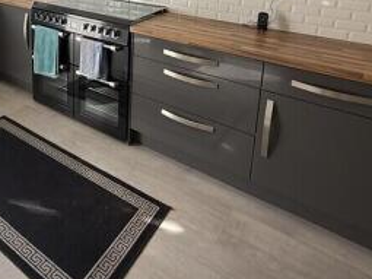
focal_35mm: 32
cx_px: 75
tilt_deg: -10.3
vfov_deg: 39.2
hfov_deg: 53.1
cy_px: 2
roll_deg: +0.4
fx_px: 344
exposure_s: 1/228
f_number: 2.2
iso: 64
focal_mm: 2.22
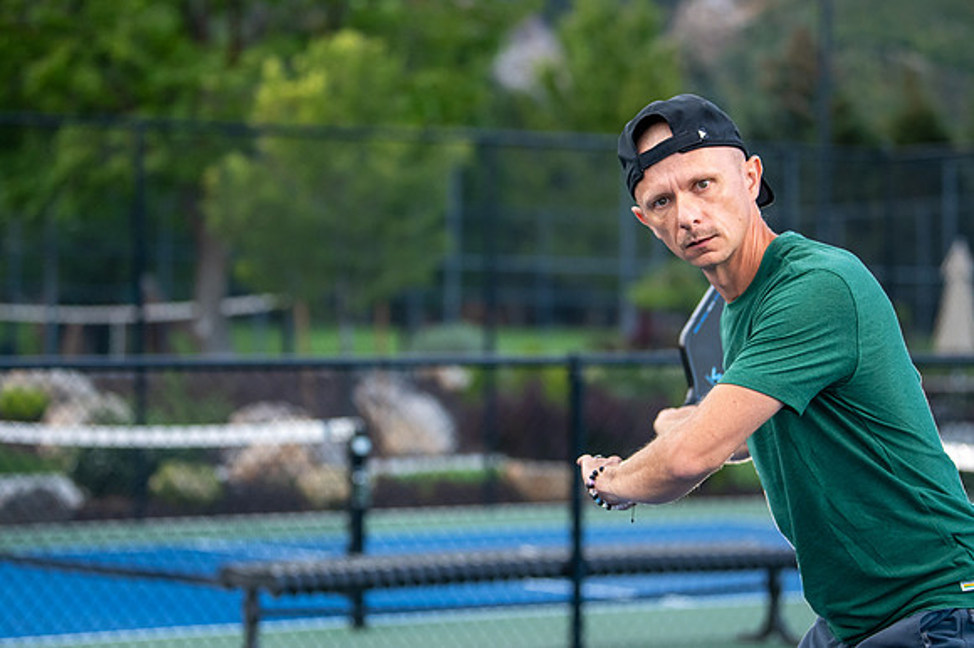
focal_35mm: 106
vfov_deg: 12.9
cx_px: 477
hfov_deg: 19.3
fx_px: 2859
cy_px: 324
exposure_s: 1/1000
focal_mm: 85
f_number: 2.8
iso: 1250
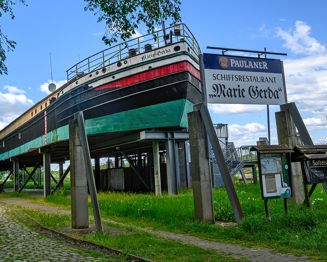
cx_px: 134
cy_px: 133
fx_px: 361
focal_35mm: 37
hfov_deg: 48.5
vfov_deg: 39.8
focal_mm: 21.5
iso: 200
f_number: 9
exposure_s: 1/200
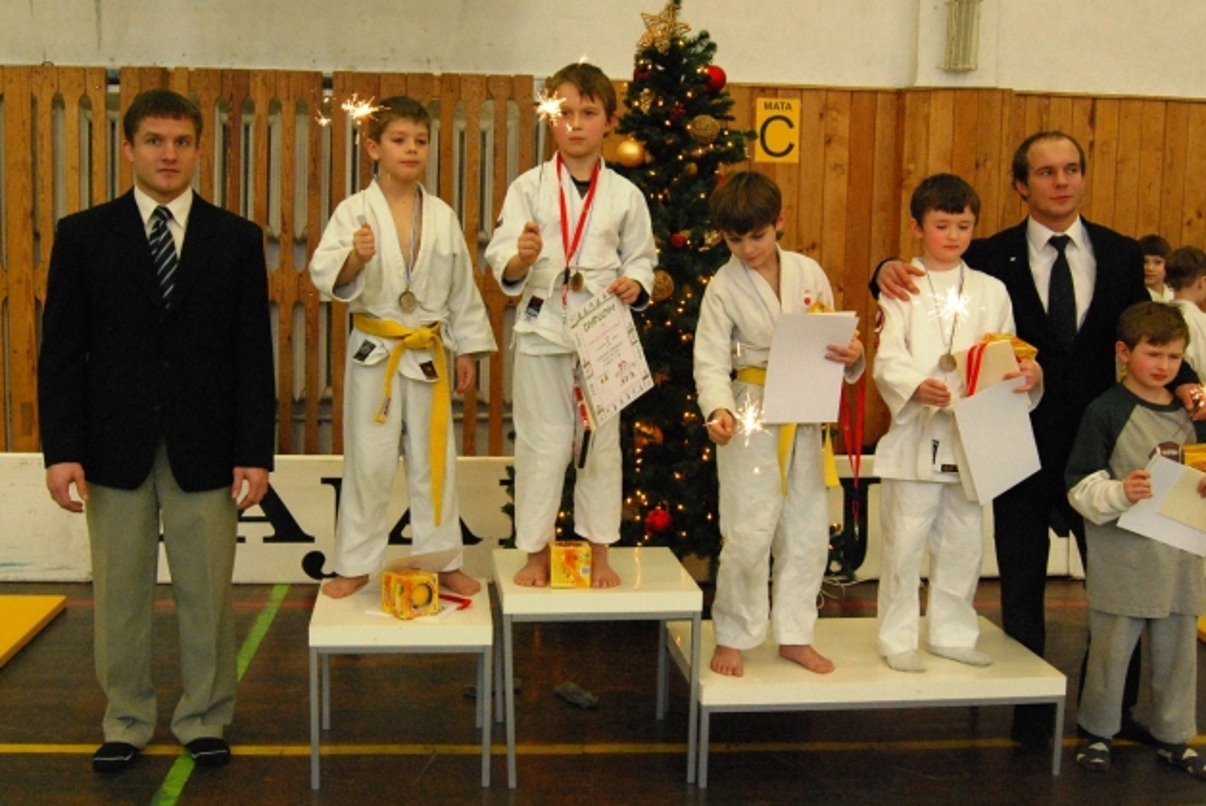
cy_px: 403
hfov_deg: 57.2
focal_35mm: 33
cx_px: 603
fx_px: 1106
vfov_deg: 40.1
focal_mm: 22
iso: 1600
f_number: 4.5
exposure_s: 1/80
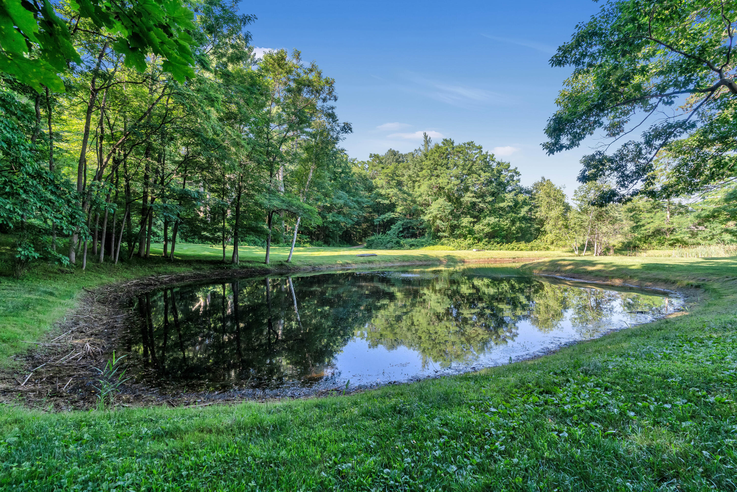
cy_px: 246
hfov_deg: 96.7
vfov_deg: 73.8
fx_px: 328
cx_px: 368
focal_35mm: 16
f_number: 8
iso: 800
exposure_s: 1/250
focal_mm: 16
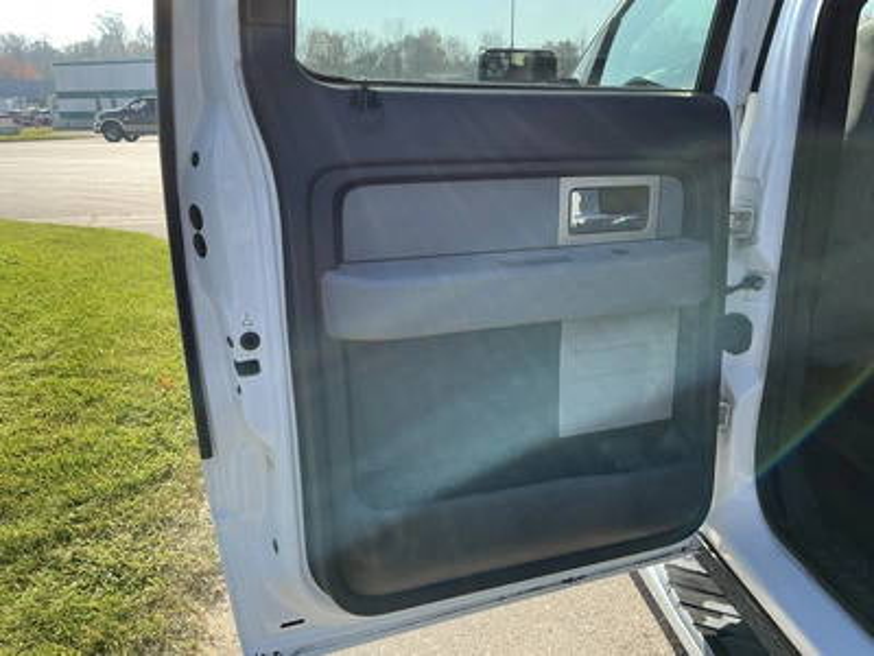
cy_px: 328
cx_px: 437
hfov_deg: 63.4
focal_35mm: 28
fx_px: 707
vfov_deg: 49.7
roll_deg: +0.4
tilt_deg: -15.8
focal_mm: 3
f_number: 1.8
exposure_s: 1/457
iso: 25
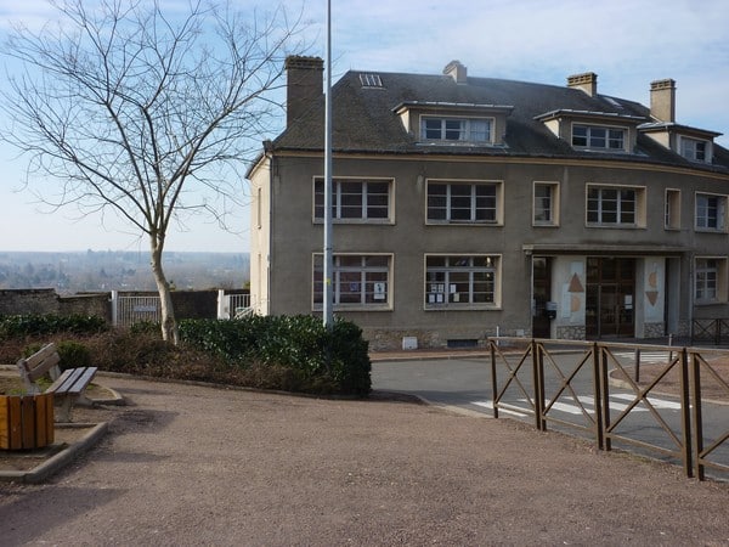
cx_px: 364
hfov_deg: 46.8
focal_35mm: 40
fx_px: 842
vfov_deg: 36.0
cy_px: 274
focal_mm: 6.5
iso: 80
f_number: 4.5
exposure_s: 1/500
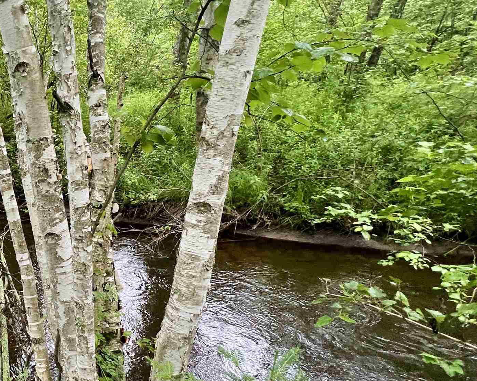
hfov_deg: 48.8
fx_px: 395
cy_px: 213
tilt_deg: -19.1
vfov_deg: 51.4
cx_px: -17
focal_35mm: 28
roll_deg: +2.4
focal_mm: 1.57
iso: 250
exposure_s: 1/72
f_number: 1.8
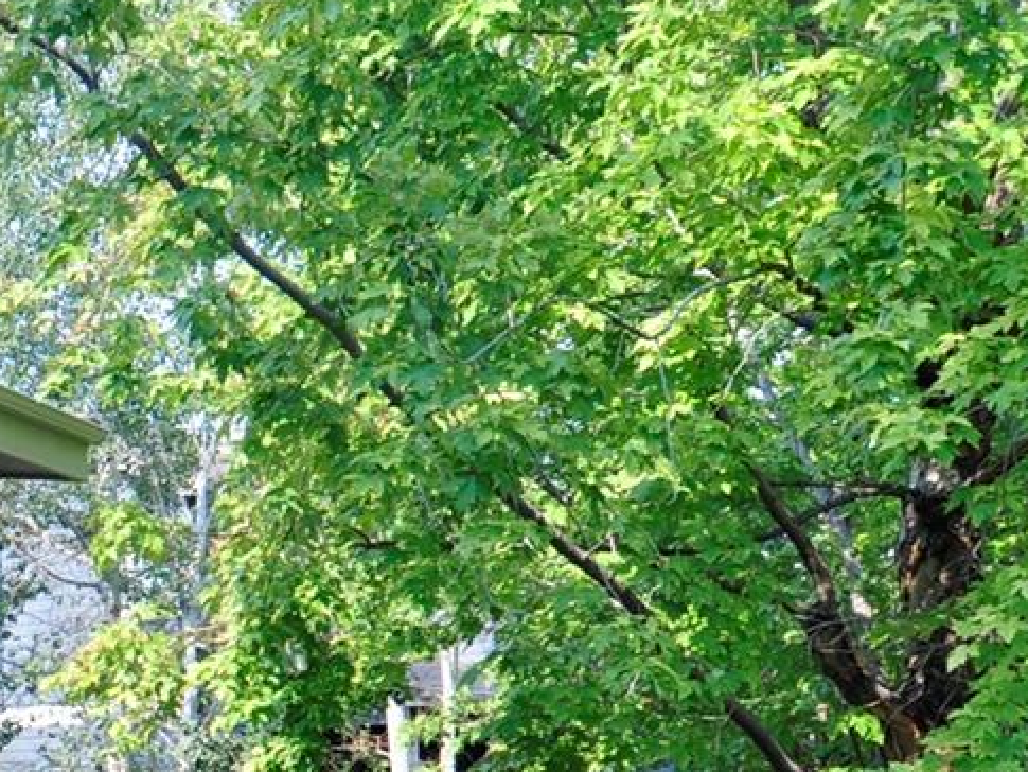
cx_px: -460
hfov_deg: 26.1
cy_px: 846
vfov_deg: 24.0
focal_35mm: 57
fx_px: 1693
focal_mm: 12
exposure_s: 1/160
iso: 200
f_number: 6.3
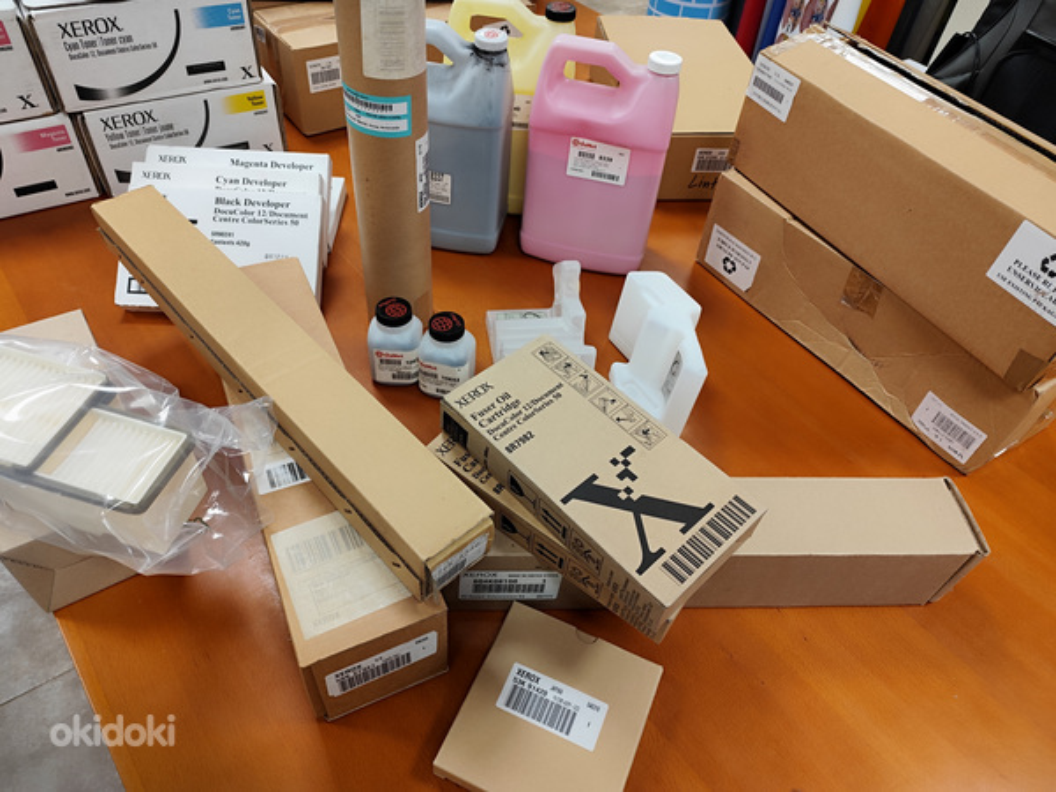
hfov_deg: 73.9
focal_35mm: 23
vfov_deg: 58.9
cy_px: 396
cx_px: 528
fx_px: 702
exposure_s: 1/100
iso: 250
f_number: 1.65
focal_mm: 6.19
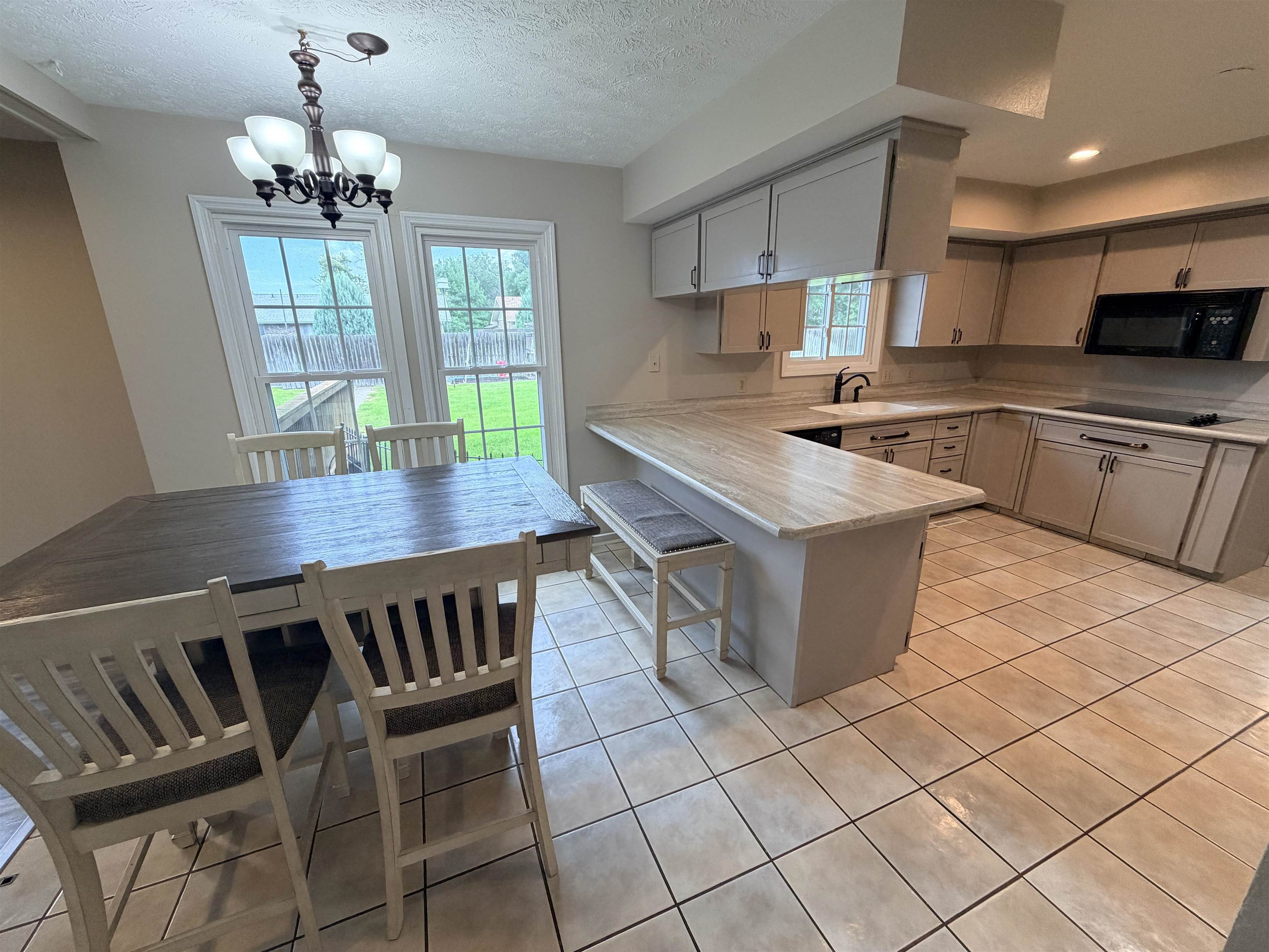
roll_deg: +0.7
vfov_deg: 85.7
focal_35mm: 14
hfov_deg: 102.1
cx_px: 634
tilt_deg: -16.2
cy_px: 476
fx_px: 513
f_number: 2.2
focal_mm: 2.22
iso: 200
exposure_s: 1/120
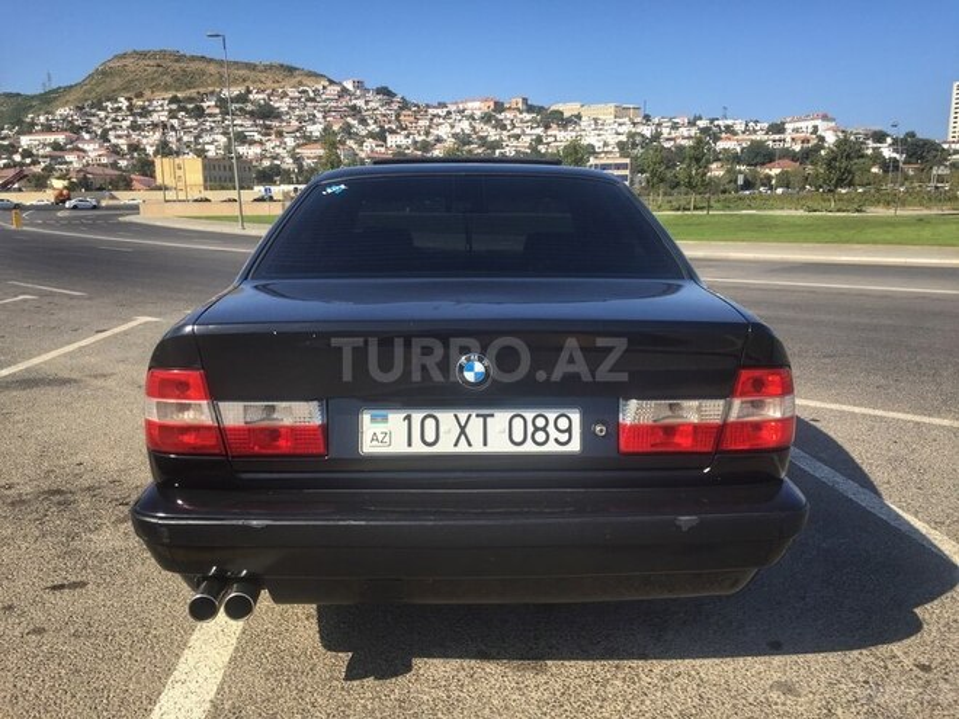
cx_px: 480
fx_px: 803
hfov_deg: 61.7
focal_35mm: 29
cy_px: 360
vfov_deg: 48.2
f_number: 2.2
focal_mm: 4.15
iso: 32
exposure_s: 1/1364
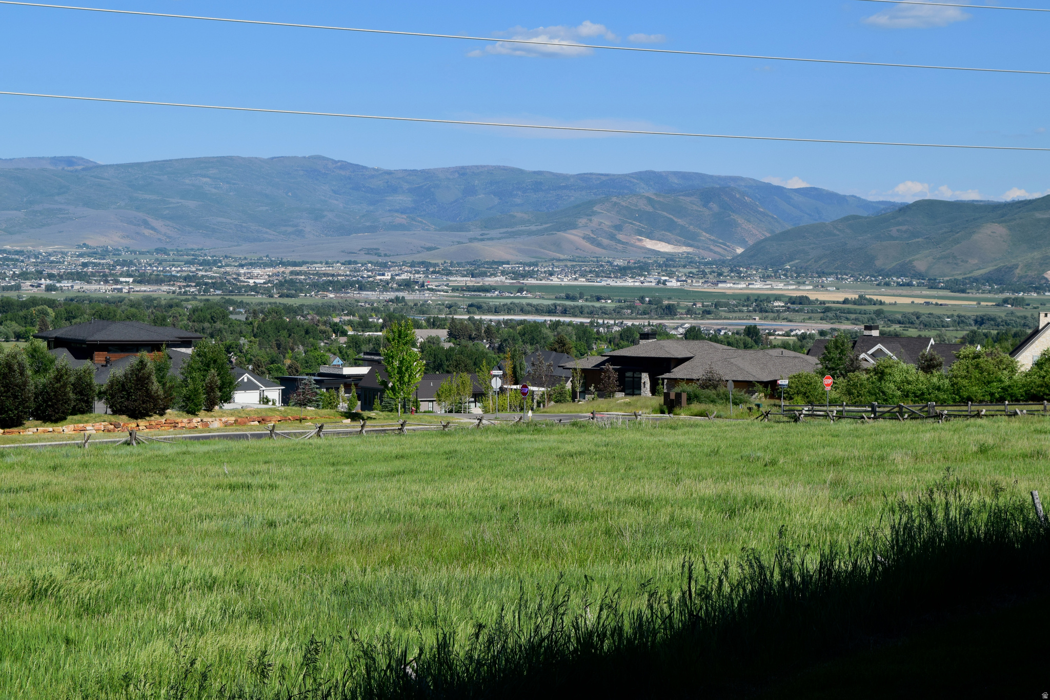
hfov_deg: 28.1
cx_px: 525
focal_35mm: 72
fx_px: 2100
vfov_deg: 18.9
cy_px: 350
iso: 320
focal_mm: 48
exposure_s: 1/500
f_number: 11
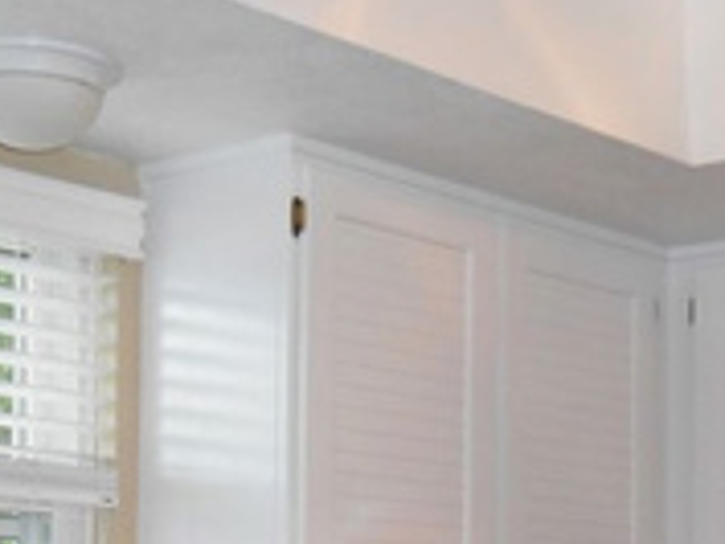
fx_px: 1970
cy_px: 630
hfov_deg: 20.8
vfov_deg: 15.3
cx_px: 467
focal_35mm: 94
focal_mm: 4.7
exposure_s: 1/25
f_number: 3.4
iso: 200
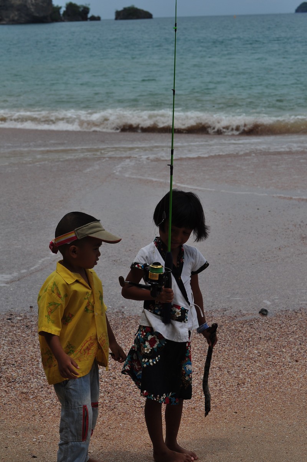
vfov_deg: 22.6
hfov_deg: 15.2
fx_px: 1154
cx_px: 154
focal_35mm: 90
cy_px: 231
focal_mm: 60
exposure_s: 1/1000
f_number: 8
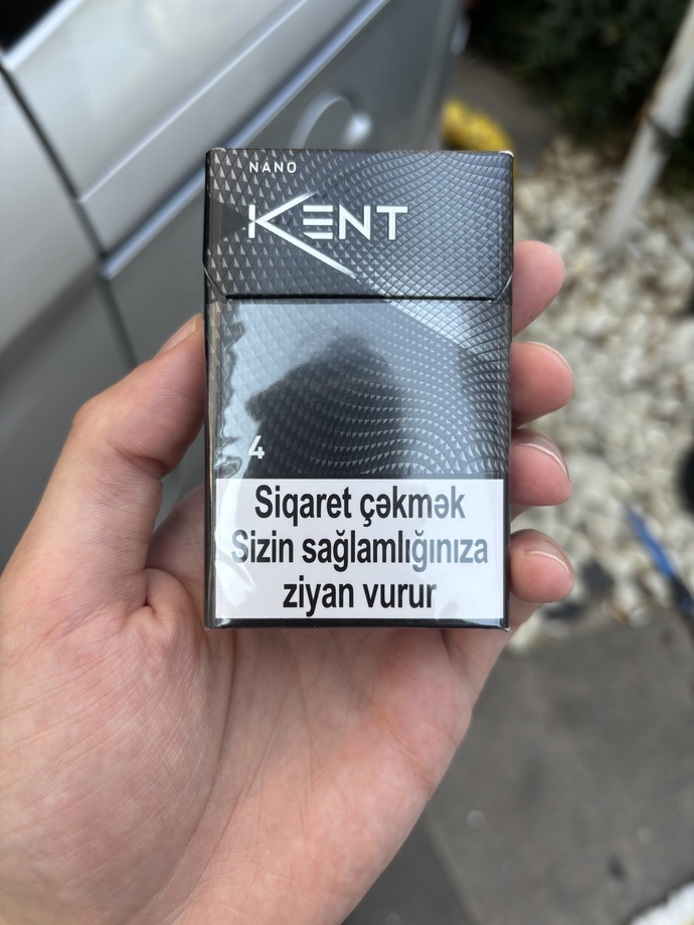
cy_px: 462
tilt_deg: -61.6
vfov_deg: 67.3
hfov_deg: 53.1
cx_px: 347
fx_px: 695
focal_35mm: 26
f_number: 1.6
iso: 40
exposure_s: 1/177
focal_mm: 5.96
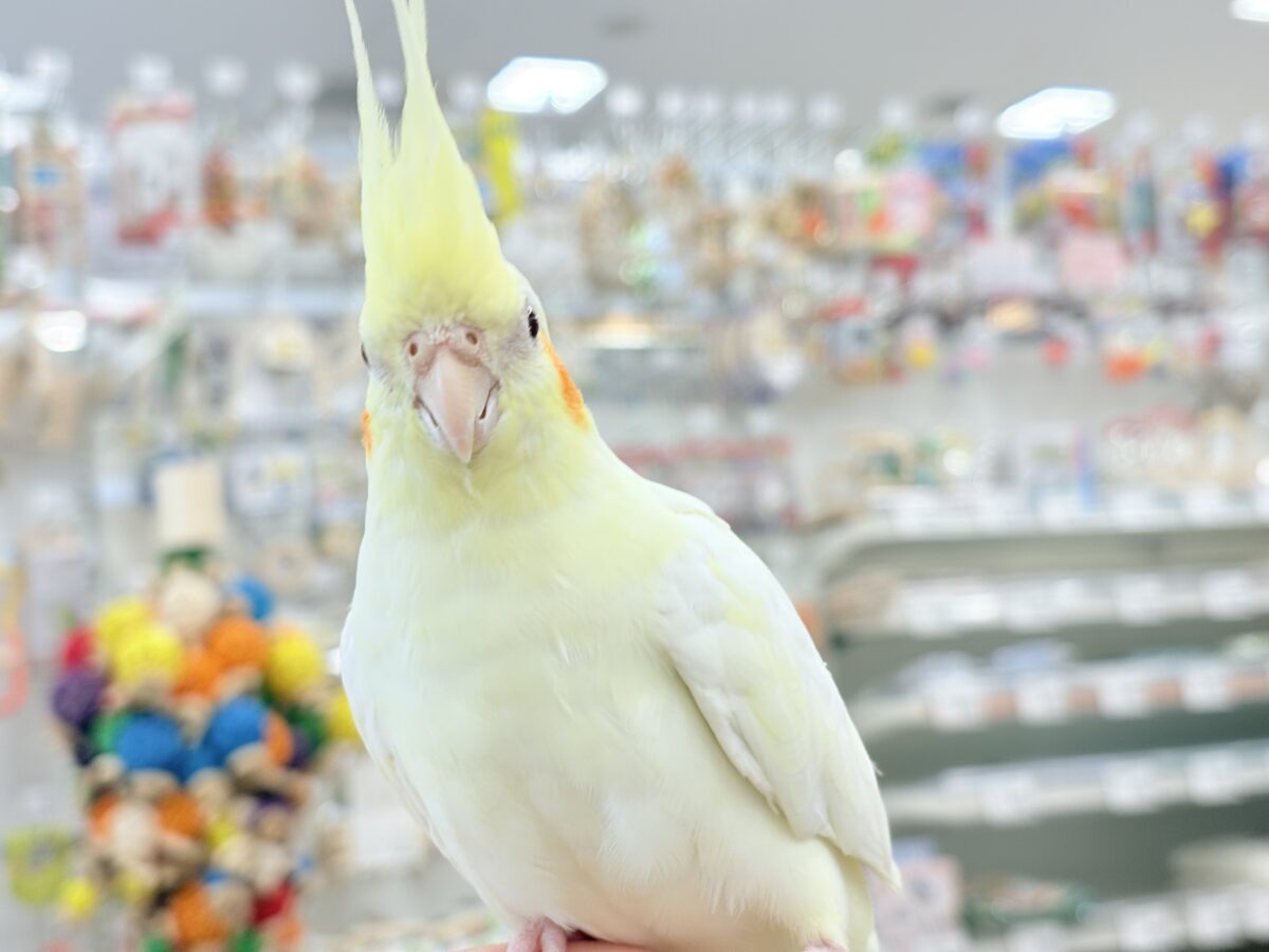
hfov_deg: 36.8
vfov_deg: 28.0
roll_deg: +5.2
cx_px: 634
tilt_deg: +6.1
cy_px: 476
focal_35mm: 52
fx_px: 1906
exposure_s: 1/50
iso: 40
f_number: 1.6
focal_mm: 5.96
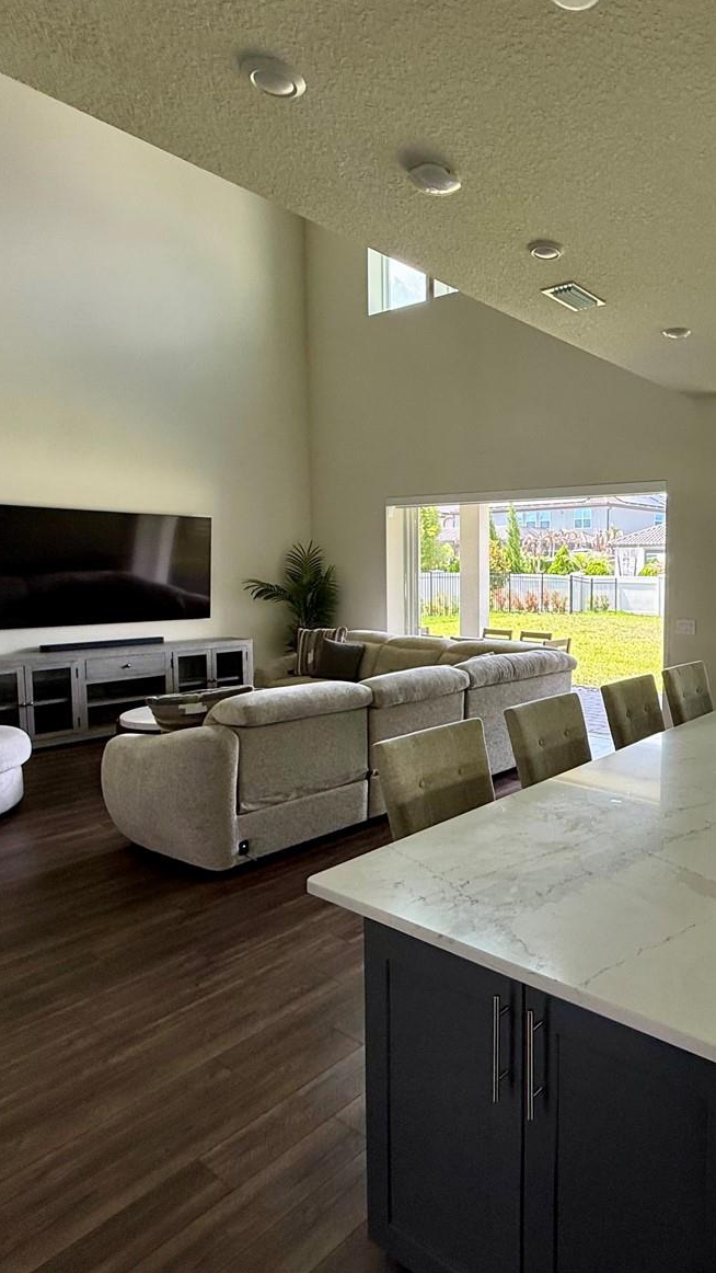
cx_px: 616
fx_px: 708
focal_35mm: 21
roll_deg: -0.4
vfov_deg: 83.8
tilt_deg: -3.6
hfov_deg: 49.0
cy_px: 617
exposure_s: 1/144
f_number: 2.2
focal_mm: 2.22
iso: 64
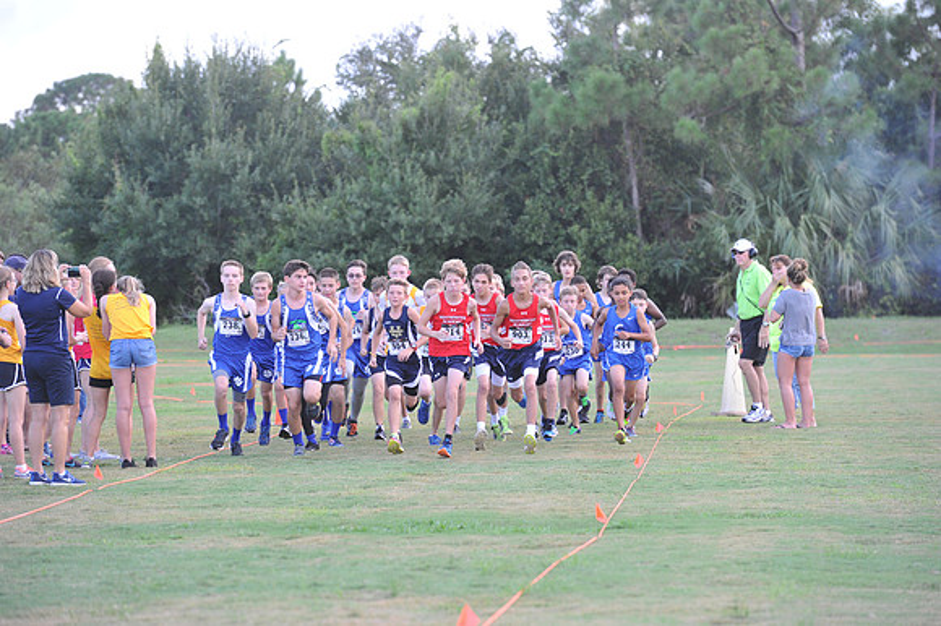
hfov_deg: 11.4
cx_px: 470
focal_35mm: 180
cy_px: 313
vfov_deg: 7.6
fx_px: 4702
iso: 1600
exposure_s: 1/400
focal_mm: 180
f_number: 5.6
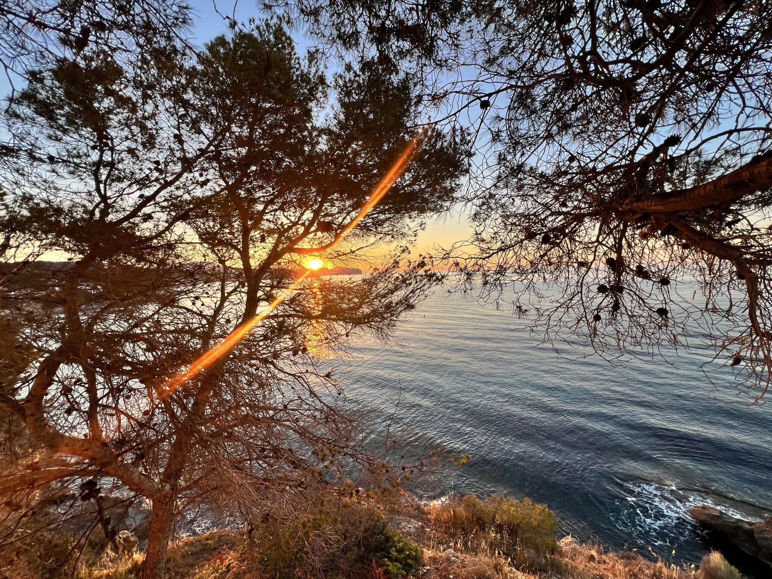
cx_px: 386
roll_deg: +1.5
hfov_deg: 106.2
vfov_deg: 89.9
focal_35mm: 13
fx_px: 290
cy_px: 290
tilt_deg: -3.0
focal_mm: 1.57
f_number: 1.8
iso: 32
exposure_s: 1/287
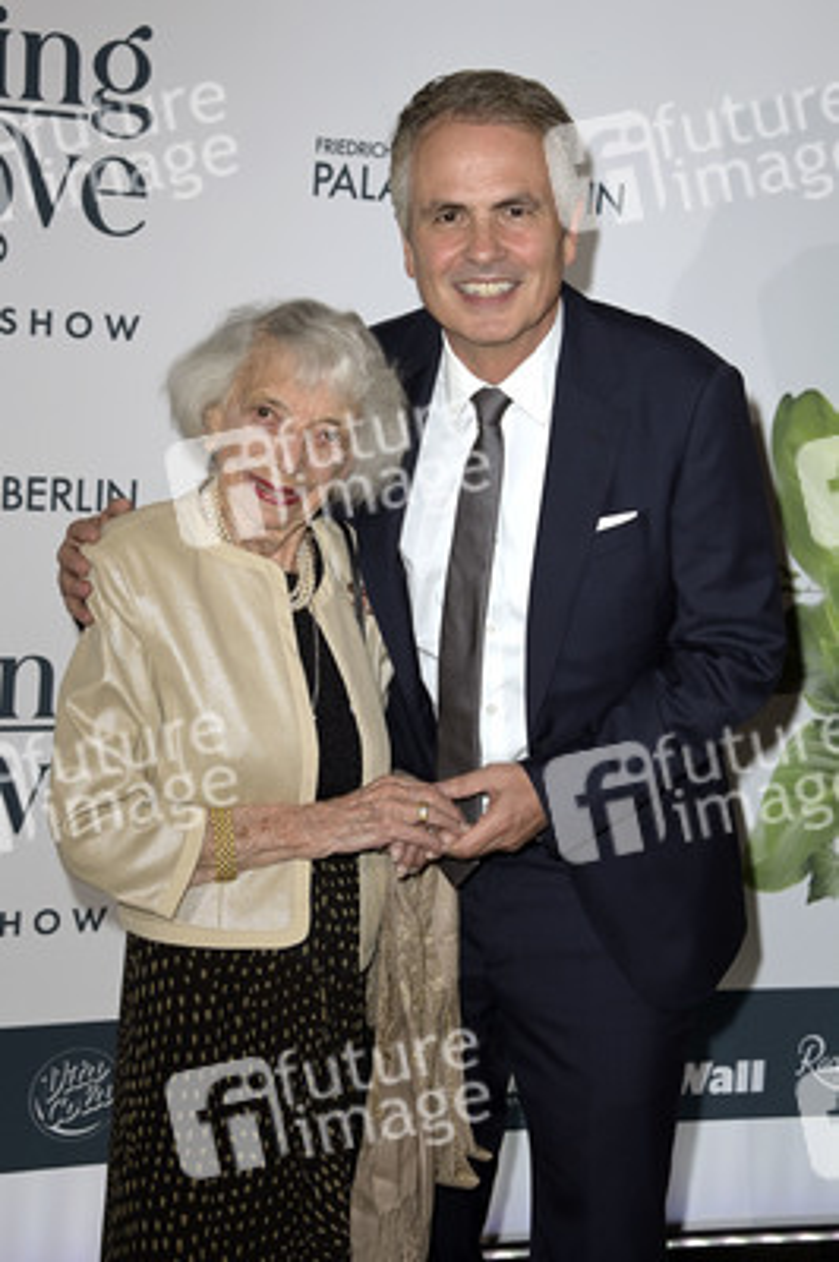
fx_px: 2451
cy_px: 631
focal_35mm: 70
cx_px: 420
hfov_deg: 19.4
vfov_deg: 28.9
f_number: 5.6
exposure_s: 1/250
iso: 640
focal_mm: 70
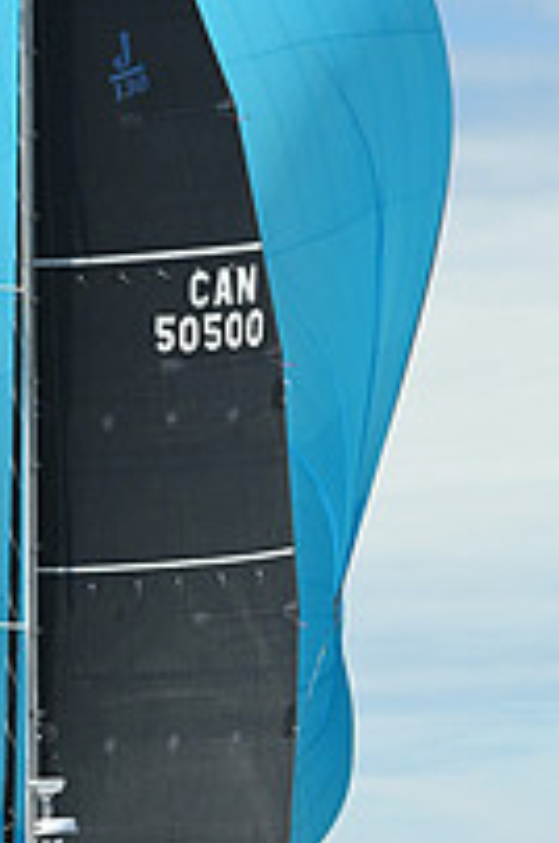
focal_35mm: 236
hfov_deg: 5.8
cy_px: 396
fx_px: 5515
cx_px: 240
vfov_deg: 8.7
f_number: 7.1
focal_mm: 82
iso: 320
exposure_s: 1/1000
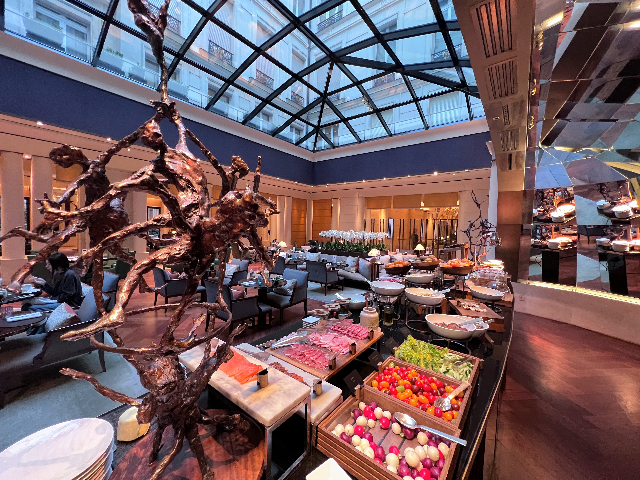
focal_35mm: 13
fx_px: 240
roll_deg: -1.7
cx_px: 320
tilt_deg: -2.6
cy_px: 240
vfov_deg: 89.9
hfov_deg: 106.2
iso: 400
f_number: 1.8
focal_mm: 1.57
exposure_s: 1/50
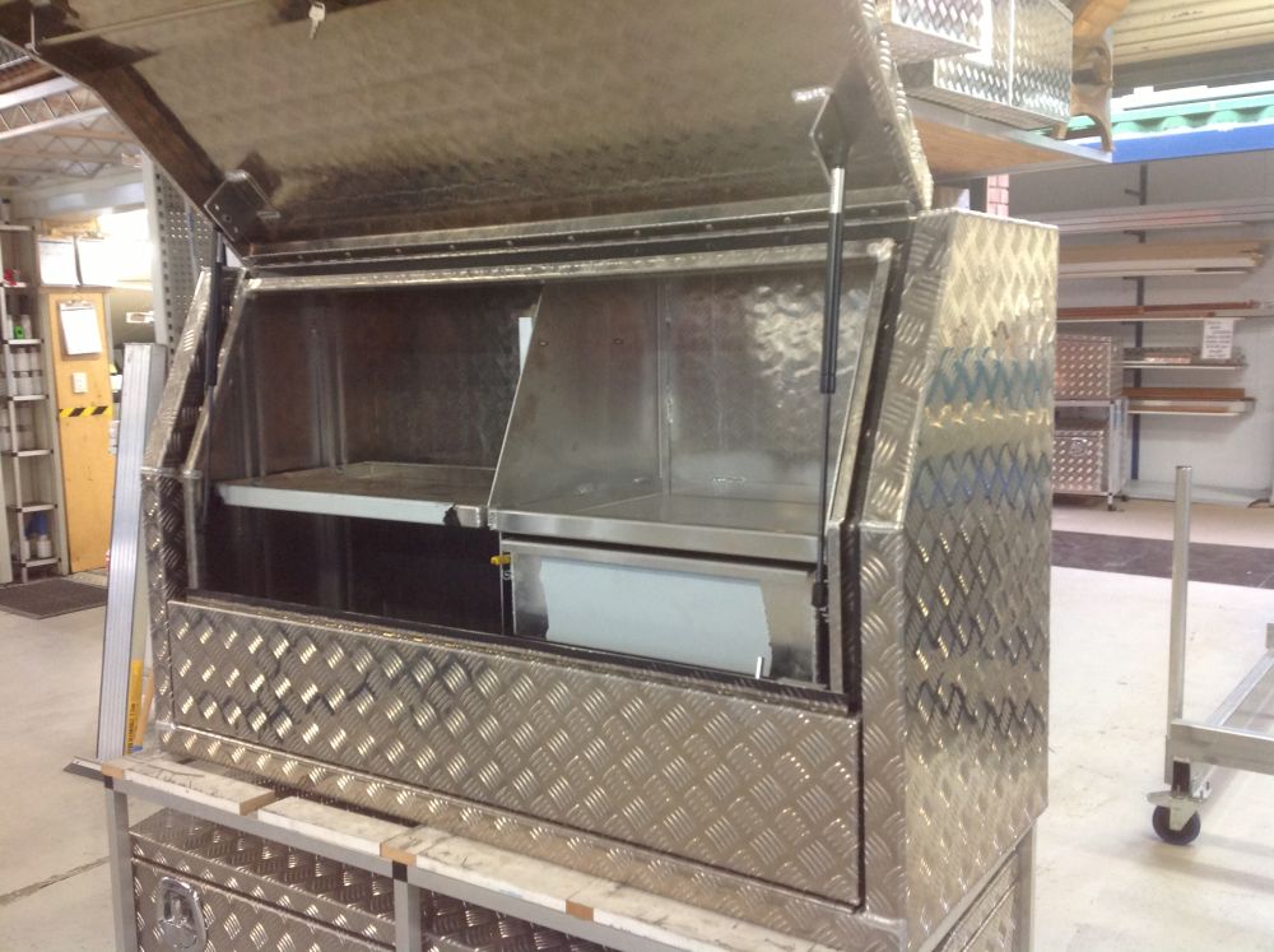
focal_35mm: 35
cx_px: 637
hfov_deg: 52.7
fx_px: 1286
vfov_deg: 40.6
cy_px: 476
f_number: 2.4
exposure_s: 1/17
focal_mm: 4.28
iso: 125
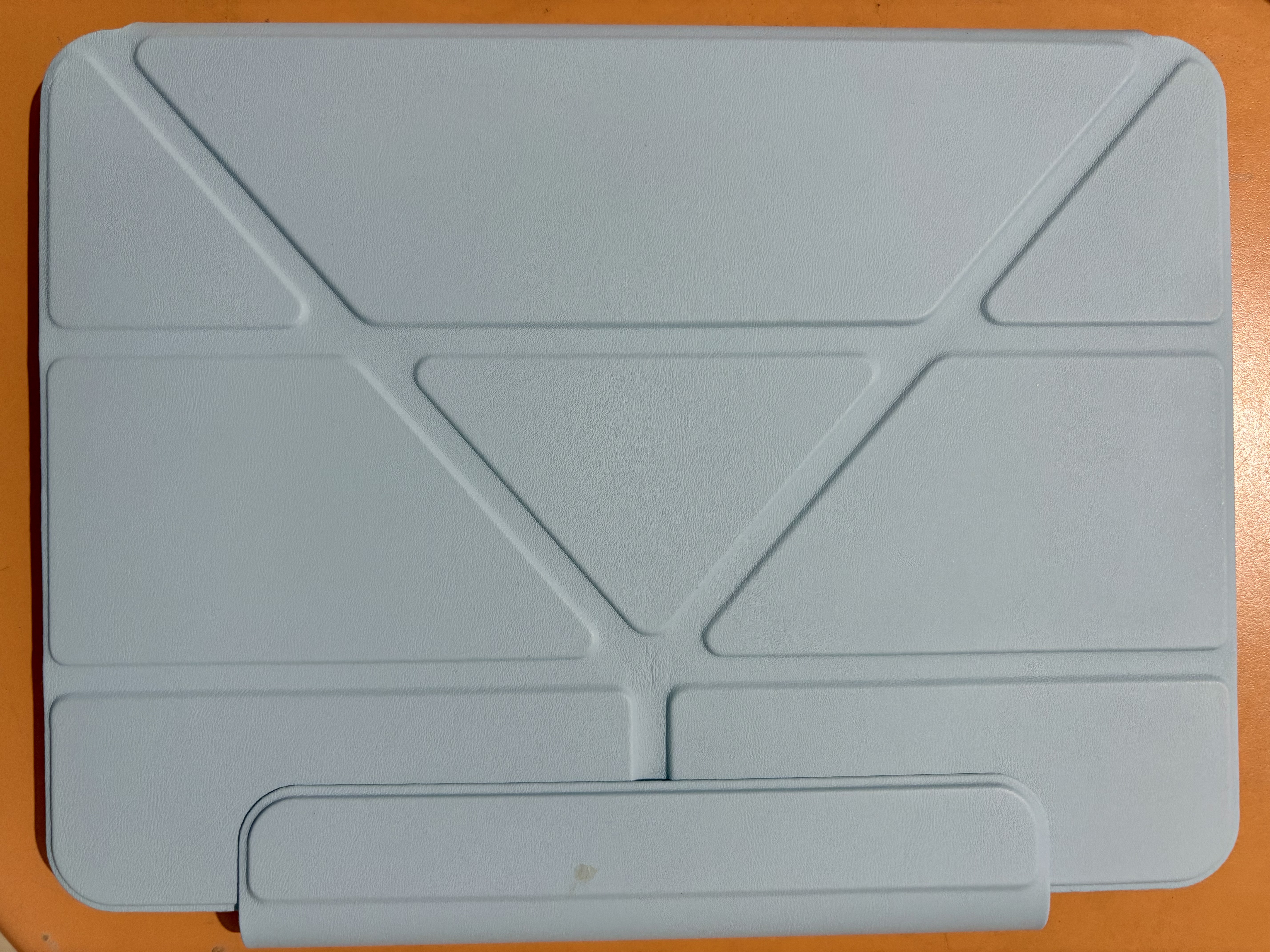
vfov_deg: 53.1
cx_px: 635
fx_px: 954
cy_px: 476
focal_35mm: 26
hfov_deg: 67.3
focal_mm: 5.96
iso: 160
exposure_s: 1/50
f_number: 1.6
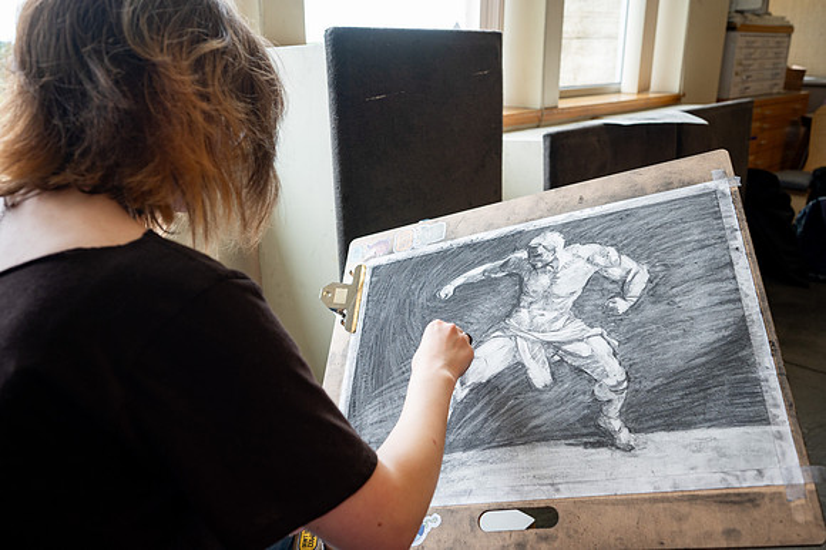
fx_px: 654
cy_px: 275
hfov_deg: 64.6
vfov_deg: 45.6
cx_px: 413
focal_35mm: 28
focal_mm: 28.5
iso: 800
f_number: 4
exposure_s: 1/200
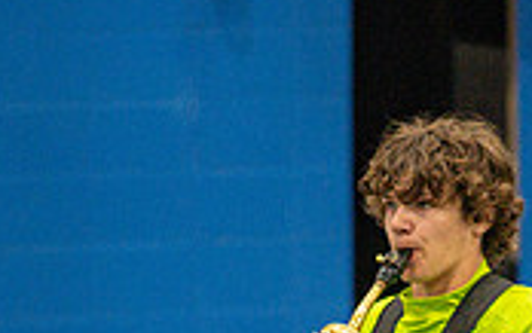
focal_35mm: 829
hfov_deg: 2.5
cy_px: 659
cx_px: 357
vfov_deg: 1.6
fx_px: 12027
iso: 6400
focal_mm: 190
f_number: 4
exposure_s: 1/500
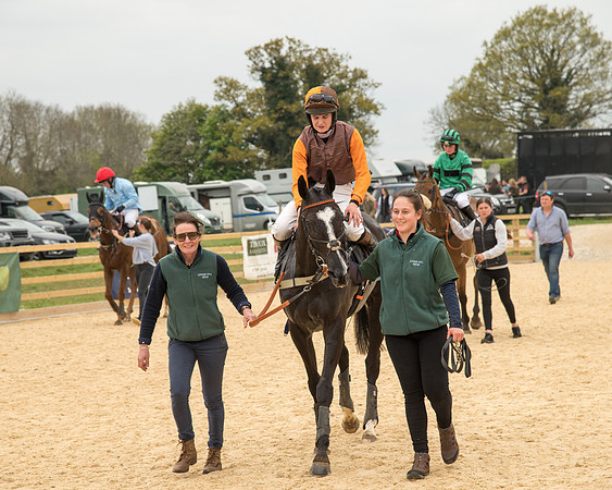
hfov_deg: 17.0
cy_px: 245
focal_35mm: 113
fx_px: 2042
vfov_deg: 13.7
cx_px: 306
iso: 400
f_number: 5.6
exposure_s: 1/640
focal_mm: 100
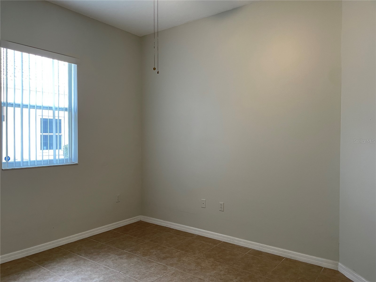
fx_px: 282
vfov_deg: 53.1
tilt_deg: -2.5
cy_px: 141
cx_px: 188
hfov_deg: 67.3
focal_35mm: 26
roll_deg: -0.1
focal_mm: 4.2
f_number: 1.6
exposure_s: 1/60
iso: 100
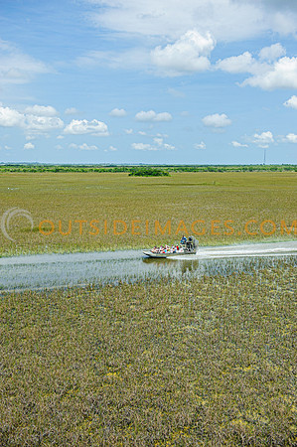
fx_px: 446
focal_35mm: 36
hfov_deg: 36.8
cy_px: 224
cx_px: 148
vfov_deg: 53.2
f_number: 4
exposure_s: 1/2000
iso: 250
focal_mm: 36
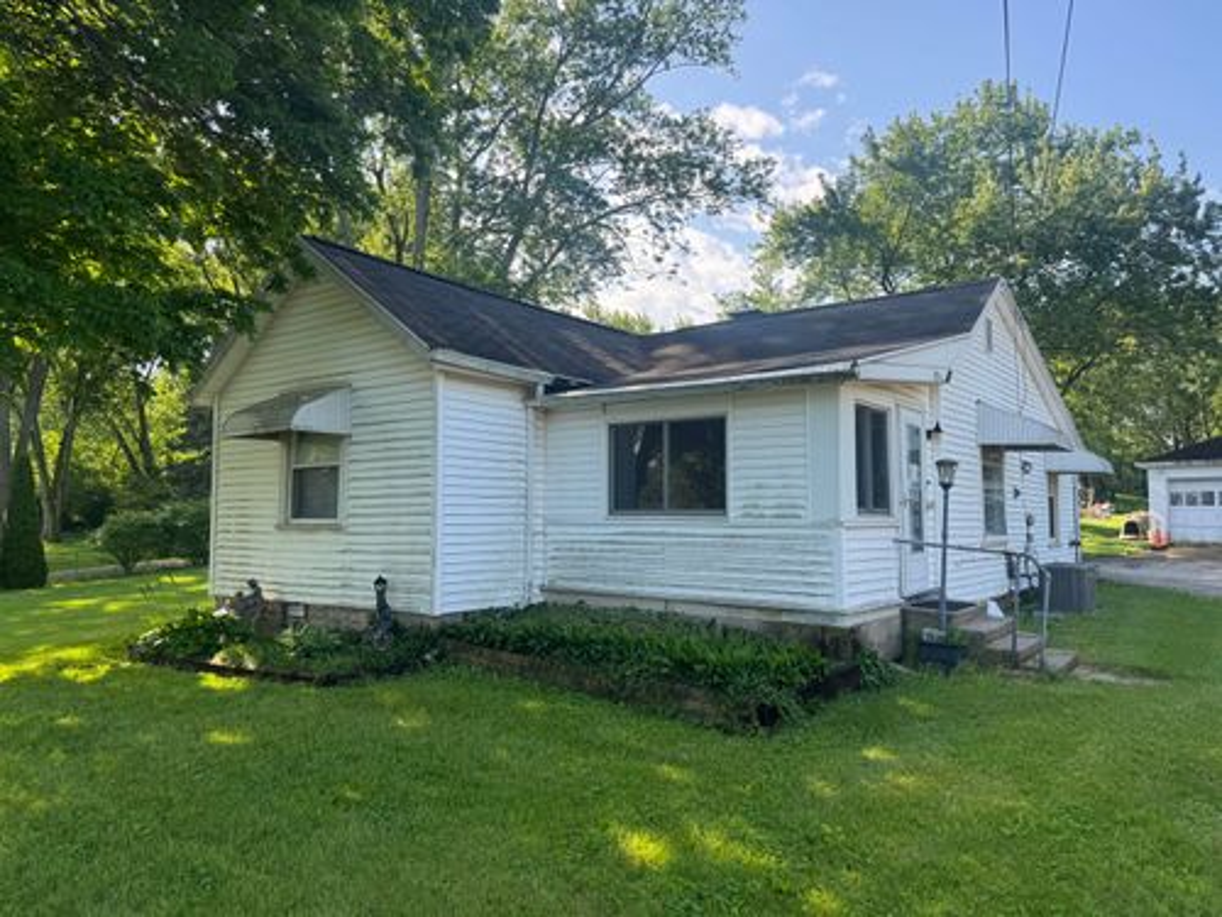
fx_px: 847
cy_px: 458
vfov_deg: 56.8
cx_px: 611
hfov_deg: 71.6
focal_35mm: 24
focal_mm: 6.76
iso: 80
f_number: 1.78
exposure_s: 1/938
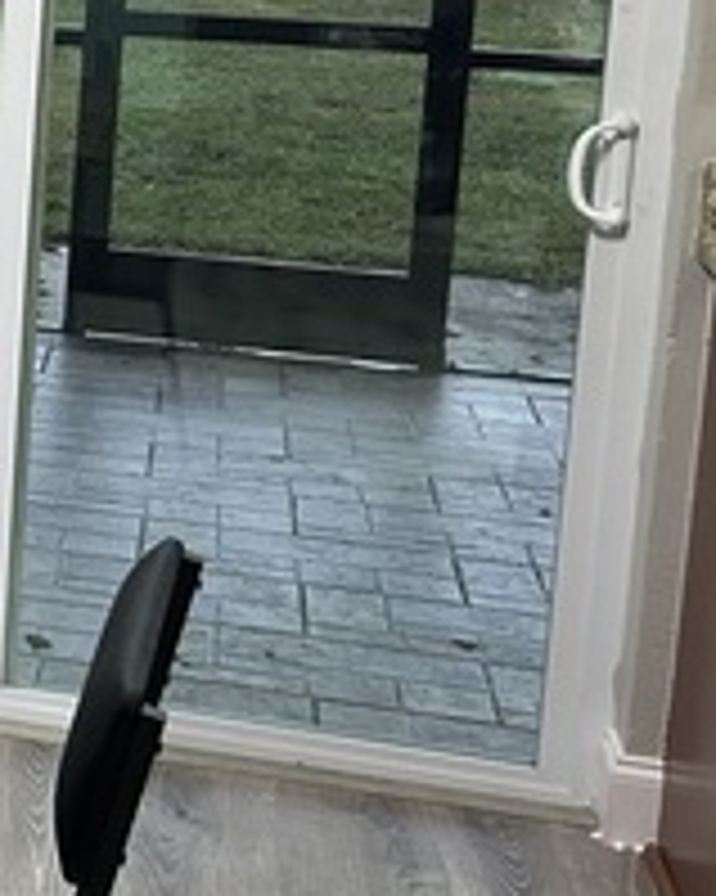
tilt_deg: -8.4
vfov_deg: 22.0
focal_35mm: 85
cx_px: -561
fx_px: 2253
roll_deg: -1.0
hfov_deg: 15.6
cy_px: 90
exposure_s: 1/60
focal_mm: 5.7
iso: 200
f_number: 1.5
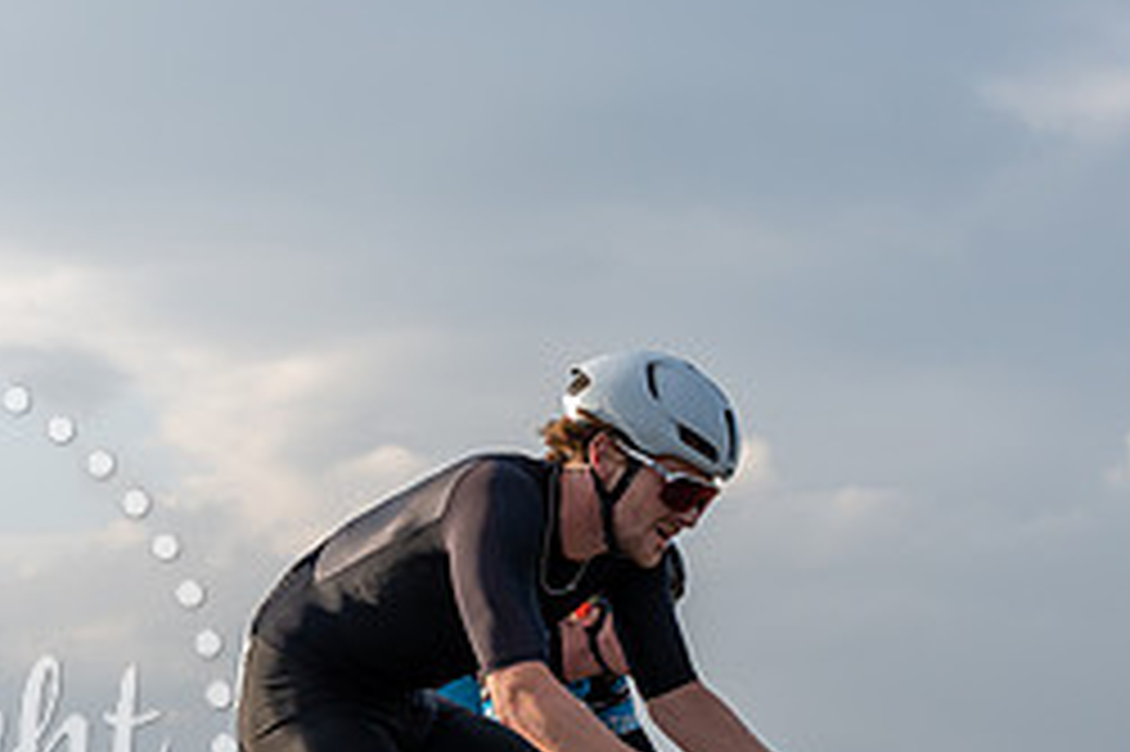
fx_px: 3482
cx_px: 513
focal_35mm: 111
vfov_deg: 12.3
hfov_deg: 18.4
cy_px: 525
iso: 200
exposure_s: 1/2000
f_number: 4
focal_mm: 48
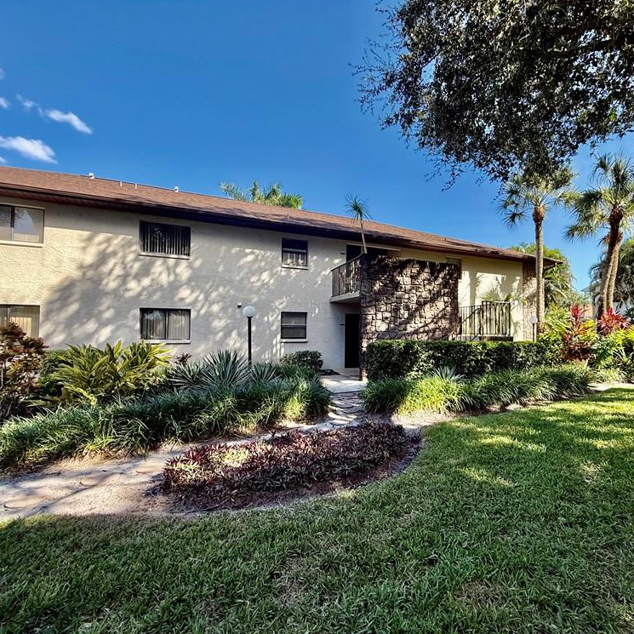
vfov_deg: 84.0
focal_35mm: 17
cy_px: 322
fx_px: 352
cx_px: 386
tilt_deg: +1.3
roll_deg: -0.3
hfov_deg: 82.8
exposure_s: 1/540
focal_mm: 2.22
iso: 64
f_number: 2.2
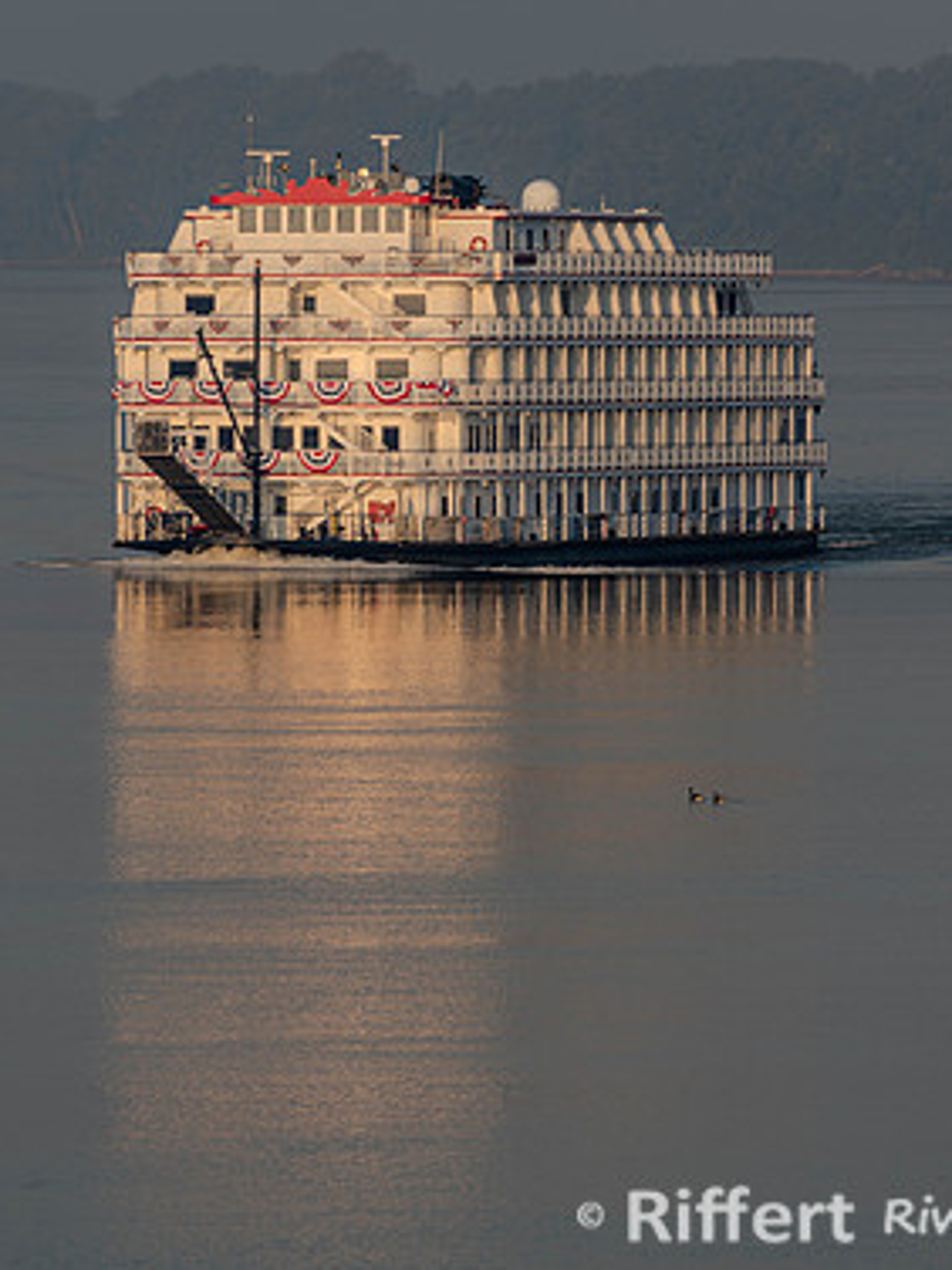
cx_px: 411
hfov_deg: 2.6
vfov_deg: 3.4
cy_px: 439
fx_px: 21268
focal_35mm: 580
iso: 64
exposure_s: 1/160
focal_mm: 300
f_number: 8
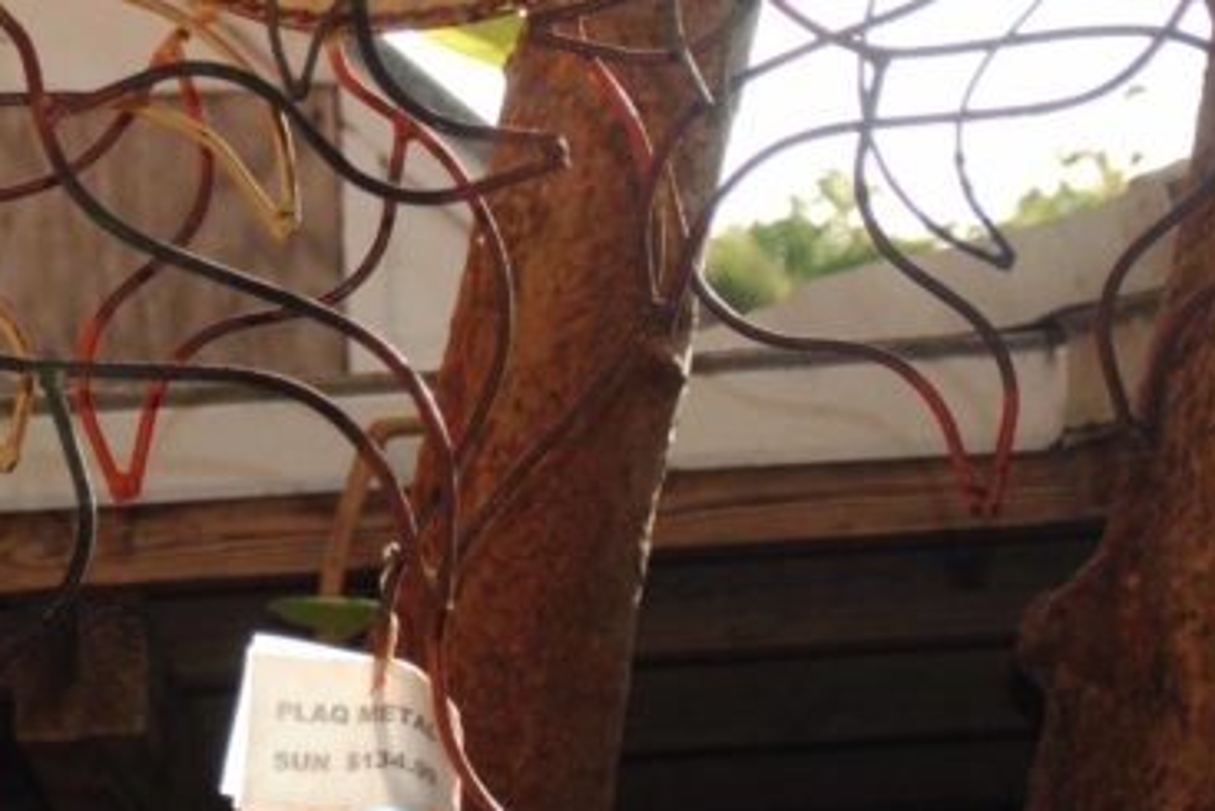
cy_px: -243
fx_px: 6786
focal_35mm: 201
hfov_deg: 10.0
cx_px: -407
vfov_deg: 6.8
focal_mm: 48
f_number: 5.3
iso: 200
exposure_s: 1/80
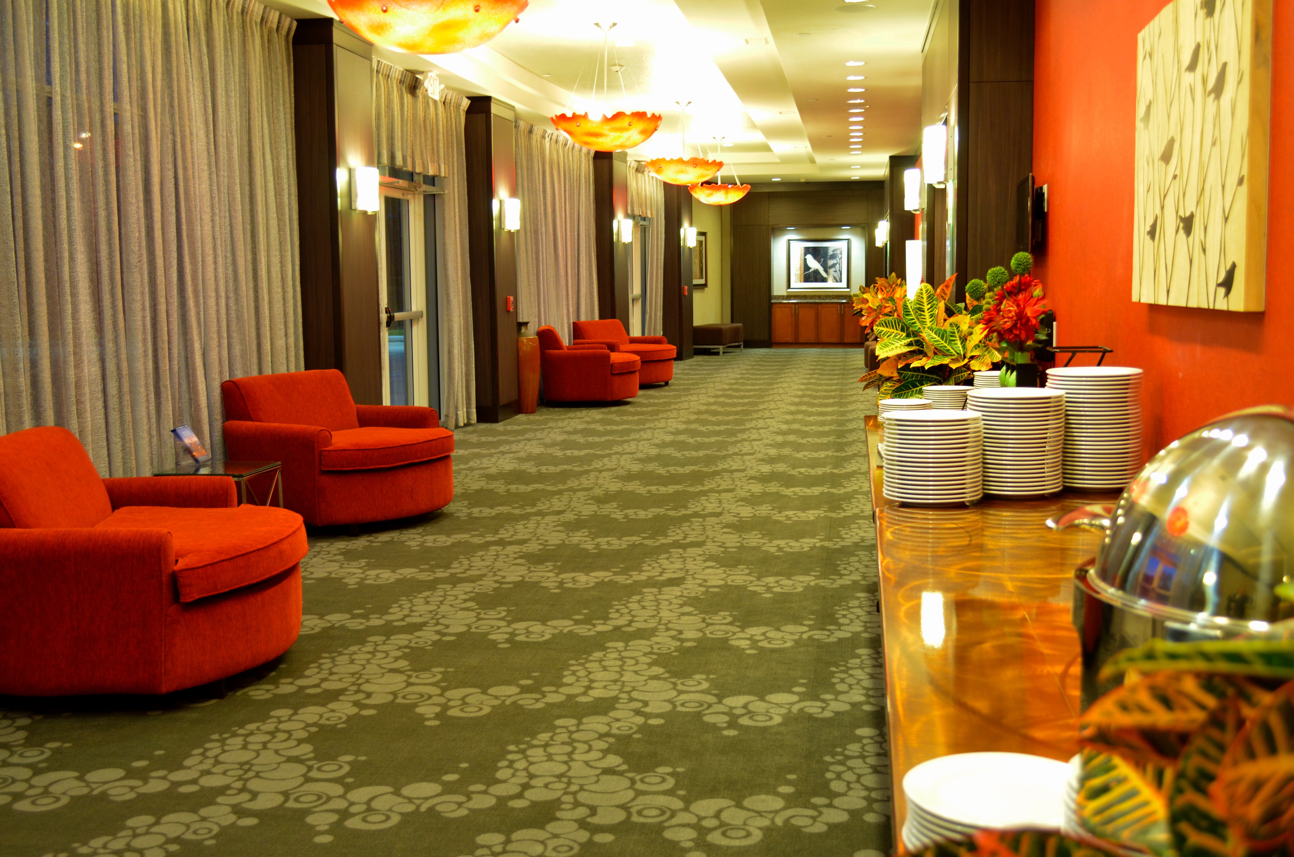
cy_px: 428
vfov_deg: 34.1
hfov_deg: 49.6
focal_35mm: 39
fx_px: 1399
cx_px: 647
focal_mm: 26
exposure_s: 1/10
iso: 800
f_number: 4.2
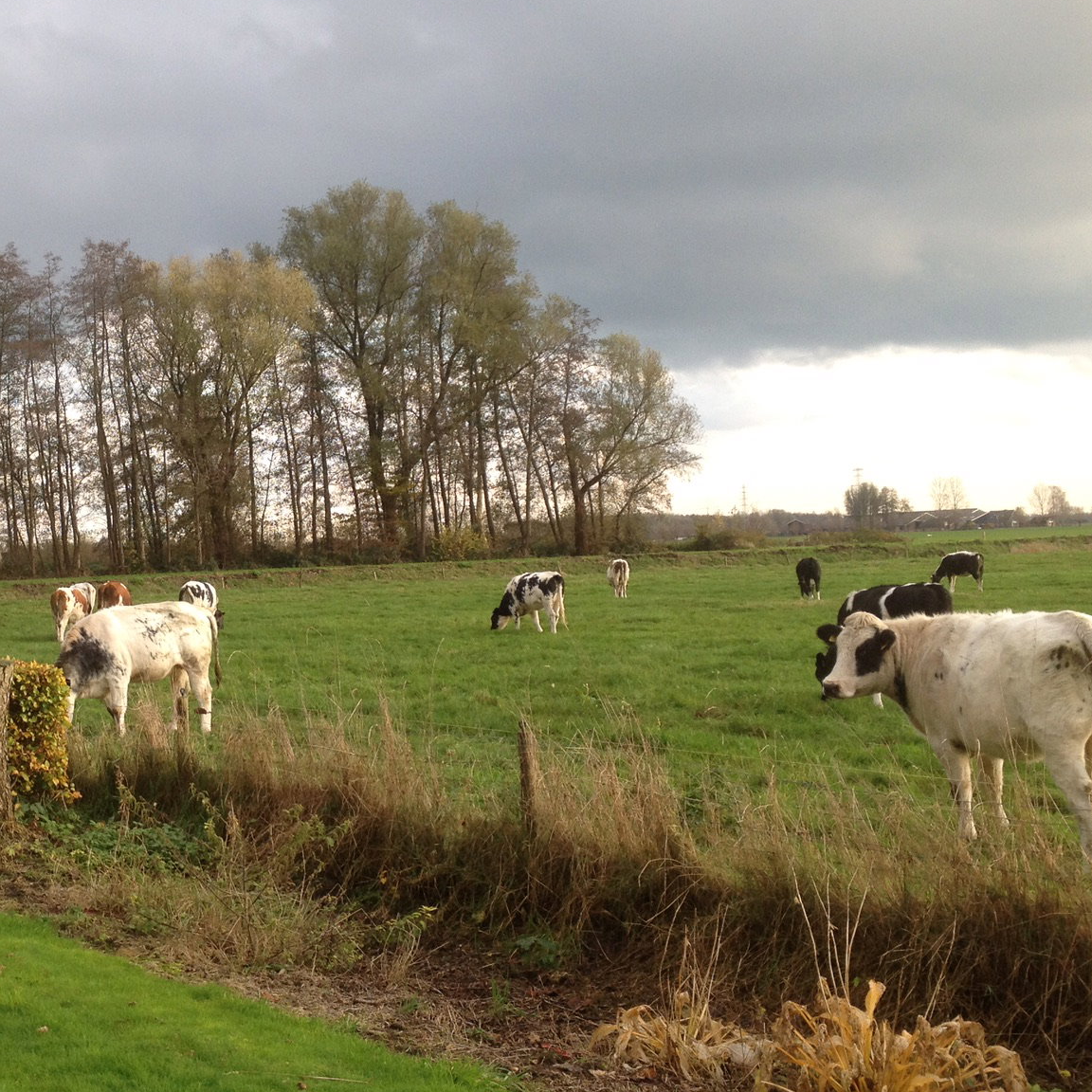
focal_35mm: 55
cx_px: 257
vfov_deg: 31.1
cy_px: 532
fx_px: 1963
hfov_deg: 30.5
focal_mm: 4.28
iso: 50
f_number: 2.4
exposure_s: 1/175
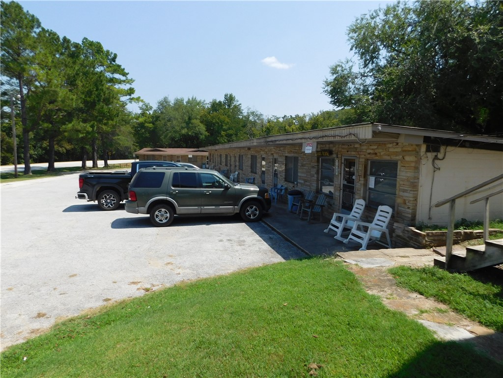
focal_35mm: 23
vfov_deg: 58.9
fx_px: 334
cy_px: 189
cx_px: 252
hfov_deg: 73.9
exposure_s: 1/400
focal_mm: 4
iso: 125
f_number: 6
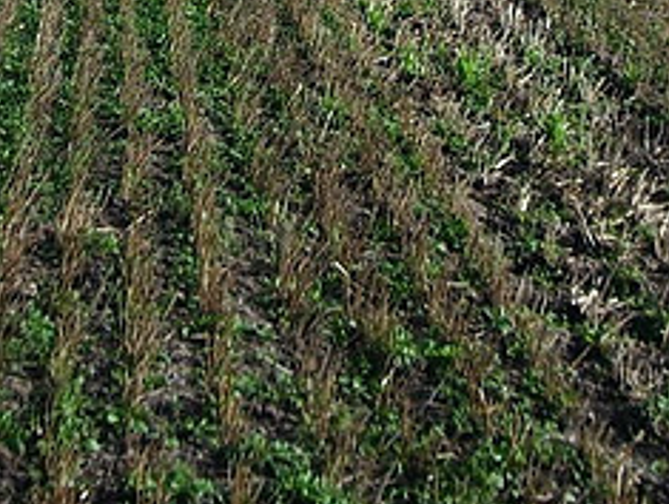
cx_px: 253
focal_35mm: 101
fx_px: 1955
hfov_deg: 19.4
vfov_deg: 14.2
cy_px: -104
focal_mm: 6.8
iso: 50
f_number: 4.6
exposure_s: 1/250
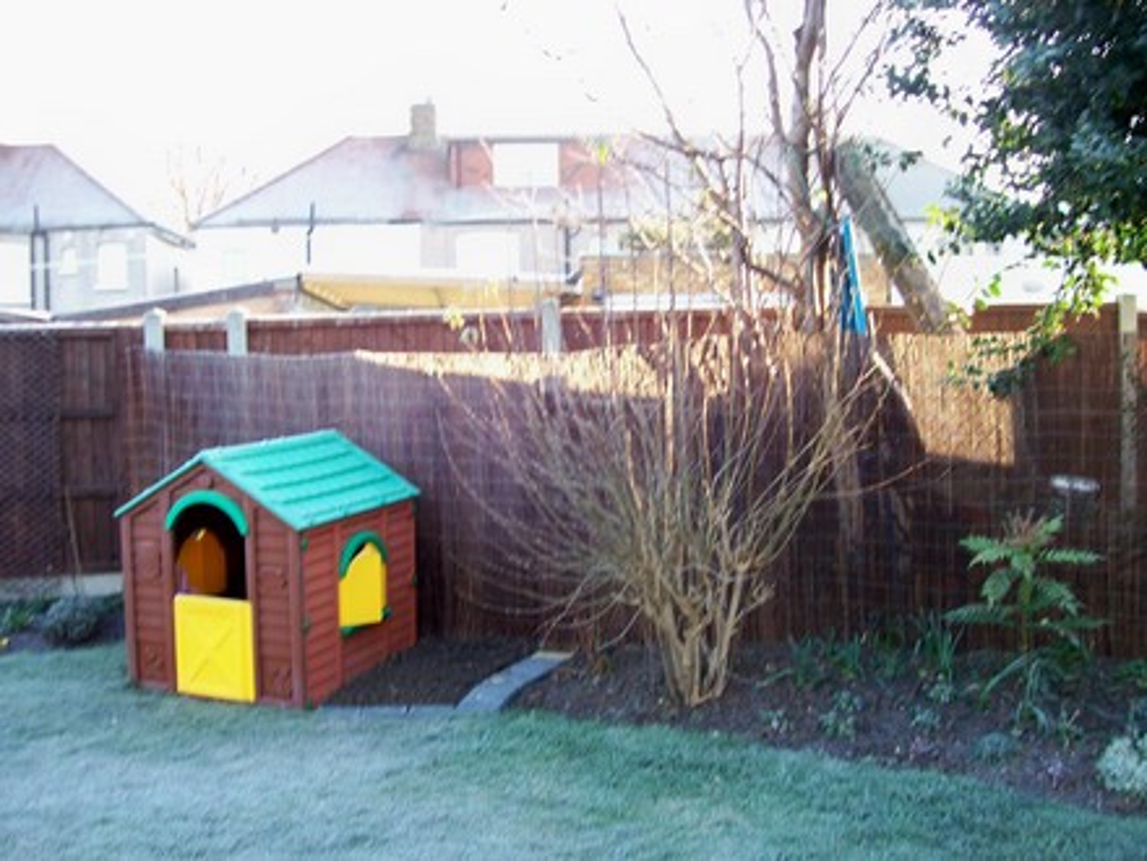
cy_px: 430
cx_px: 574
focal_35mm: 36
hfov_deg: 51.4
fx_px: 1193
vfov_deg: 39.7
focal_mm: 6
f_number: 2.7
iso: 80
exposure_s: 1/66.4
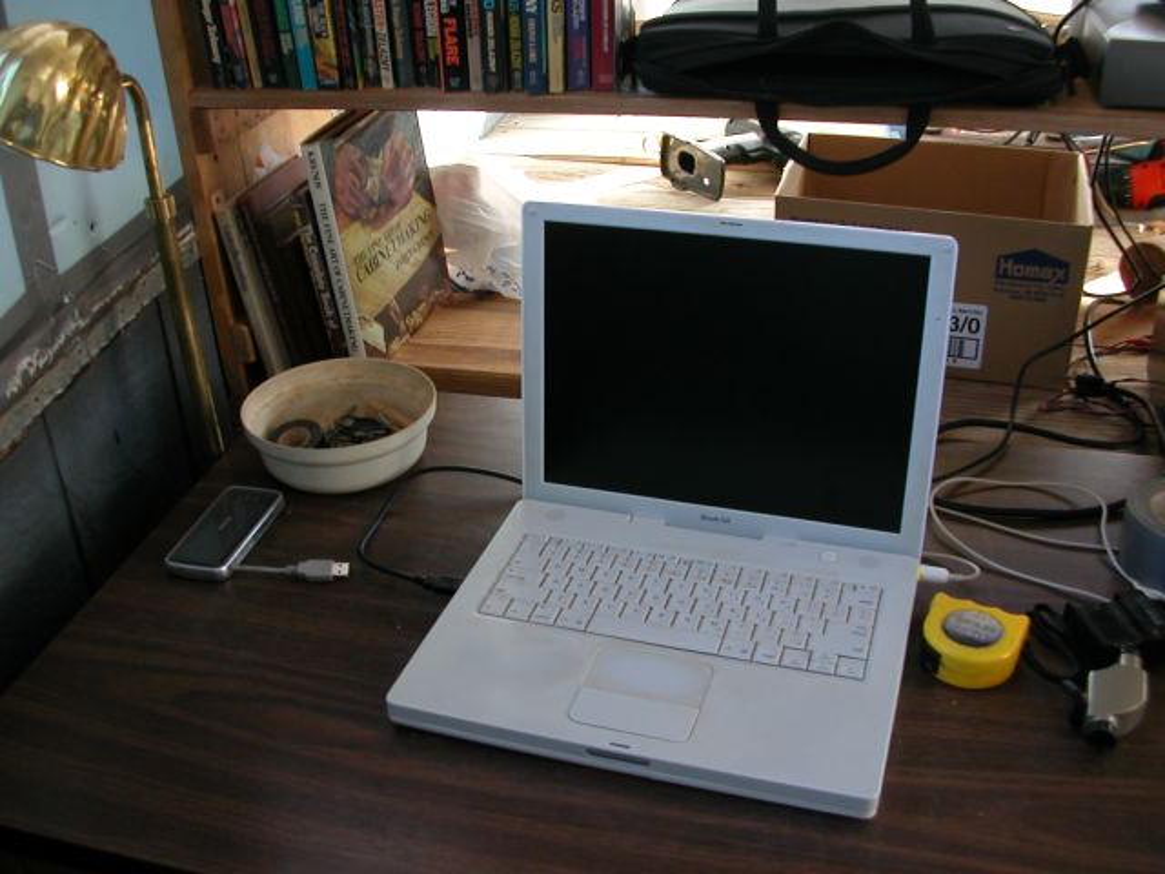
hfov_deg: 50.1
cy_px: 437
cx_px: 582
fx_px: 1245
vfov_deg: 38.7
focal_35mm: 37
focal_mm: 5.6
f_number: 2.7
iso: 100
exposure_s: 1/49.4
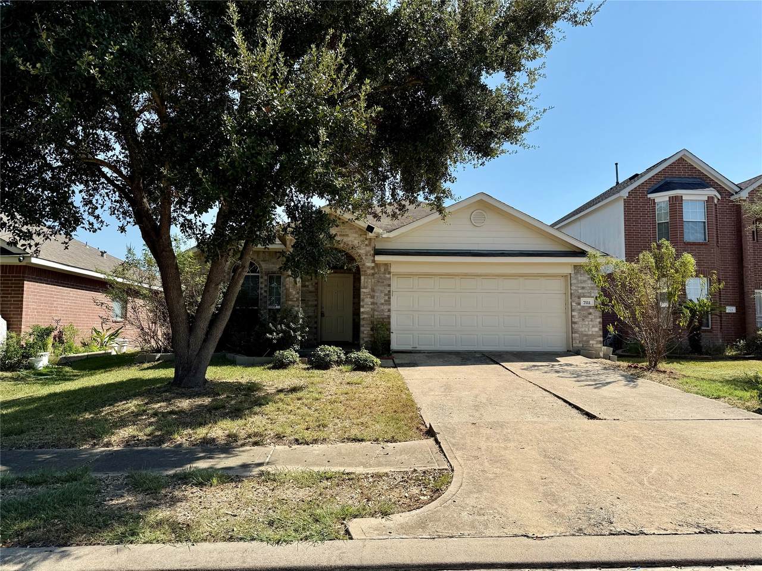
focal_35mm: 24
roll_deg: -0.7
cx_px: 381
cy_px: 286
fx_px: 528
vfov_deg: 56.8
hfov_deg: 71.6
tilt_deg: +5.2
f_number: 1.78
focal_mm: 6.76
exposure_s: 1/5714
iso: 80
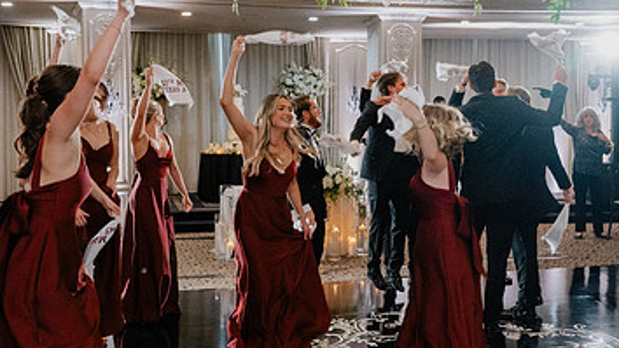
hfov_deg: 42.9
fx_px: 788
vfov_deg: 24.9
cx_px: 338
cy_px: 180
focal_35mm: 48
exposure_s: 1/160
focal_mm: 24
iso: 2500
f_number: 2.8
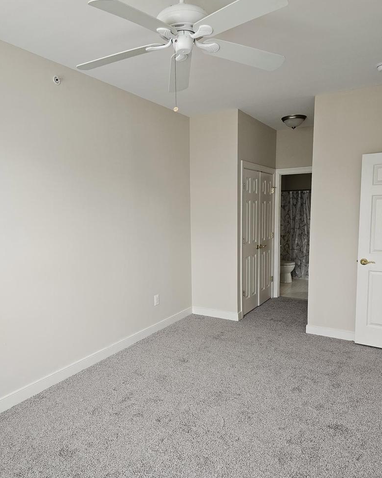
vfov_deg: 68.0
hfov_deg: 56.8
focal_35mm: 25
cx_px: 191
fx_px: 353
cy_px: 254
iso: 200
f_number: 1.7
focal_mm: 6.3
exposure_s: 1/170
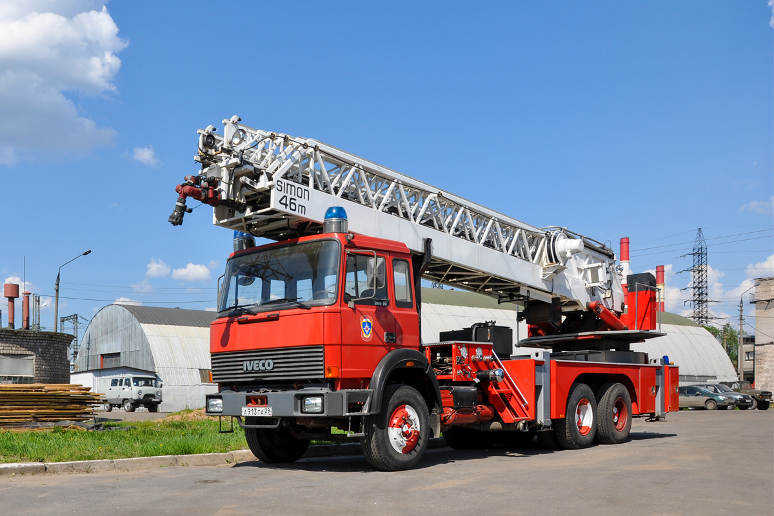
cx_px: 387
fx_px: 580
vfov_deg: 47.9
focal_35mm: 27
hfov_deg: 67.4
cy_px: 258
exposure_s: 1/400
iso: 200
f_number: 10
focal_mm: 18
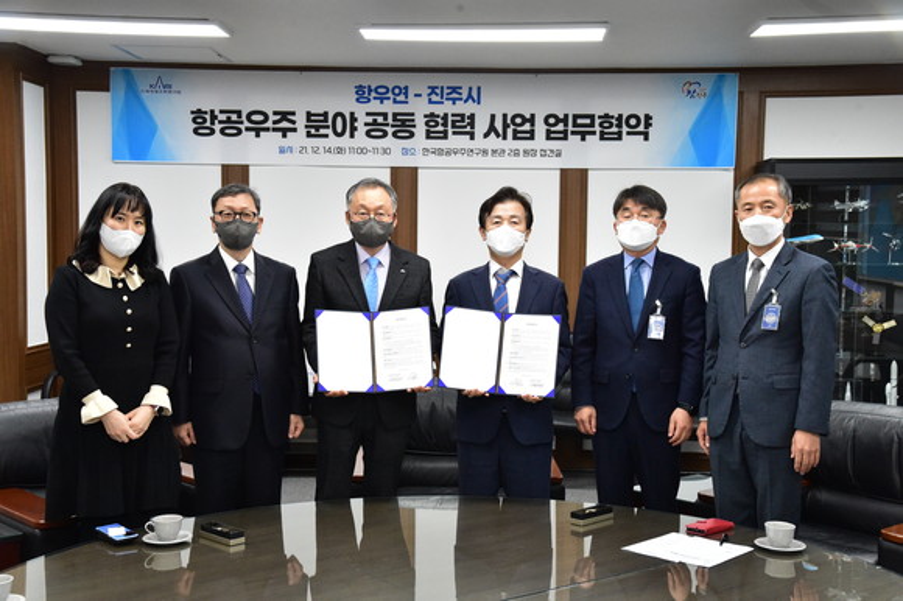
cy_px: 300
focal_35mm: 48
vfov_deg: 28.0
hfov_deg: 41.1
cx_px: 452
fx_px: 1203
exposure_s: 1/250
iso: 10000
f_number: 7.1
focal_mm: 48
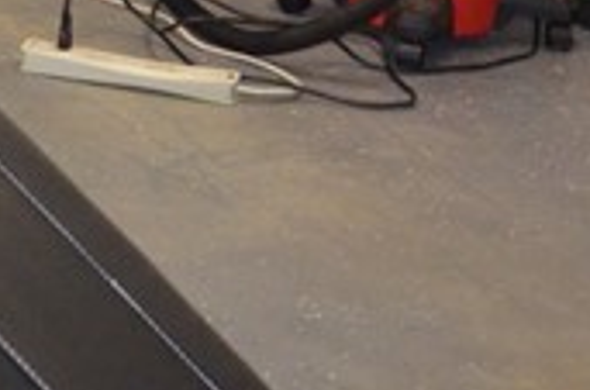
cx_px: -864
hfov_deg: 10.3
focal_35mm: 172
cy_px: -409
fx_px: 2811
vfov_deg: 7.6
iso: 800
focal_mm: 18
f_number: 3.5
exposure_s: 1/60
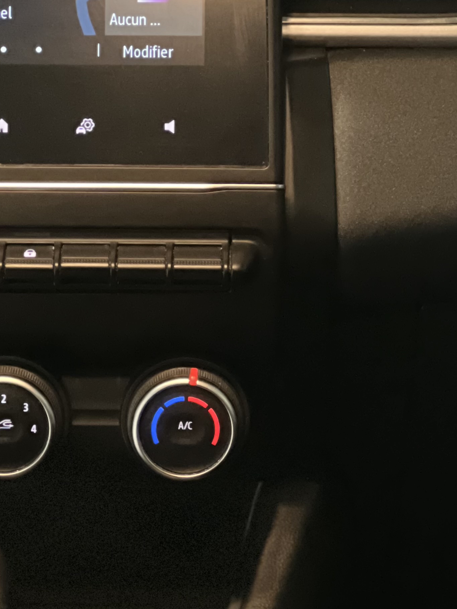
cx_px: 62
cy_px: 432
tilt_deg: -18.7
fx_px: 2992
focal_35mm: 170
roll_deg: +0.2
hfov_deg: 8.7
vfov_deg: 11.6
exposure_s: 1/14
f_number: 2.8
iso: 1600
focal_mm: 9
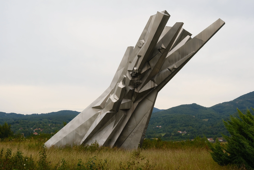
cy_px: 86
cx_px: 132
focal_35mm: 41
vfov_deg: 32.6
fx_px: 289
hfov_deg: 47.4
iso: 320
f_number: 5.6
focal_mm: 26
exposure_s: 1/220
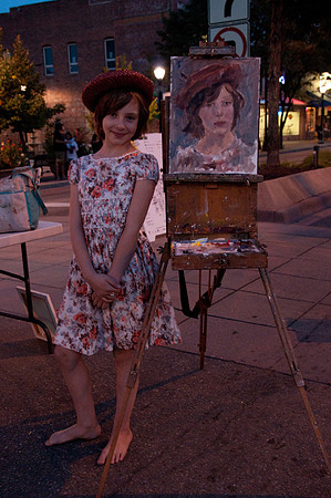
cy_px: 249
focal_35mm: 42
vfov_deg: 46.4
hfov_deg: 31.8
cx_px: 166
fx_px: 581
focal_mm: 28
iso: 2000
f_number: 6.3
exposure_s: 1/13
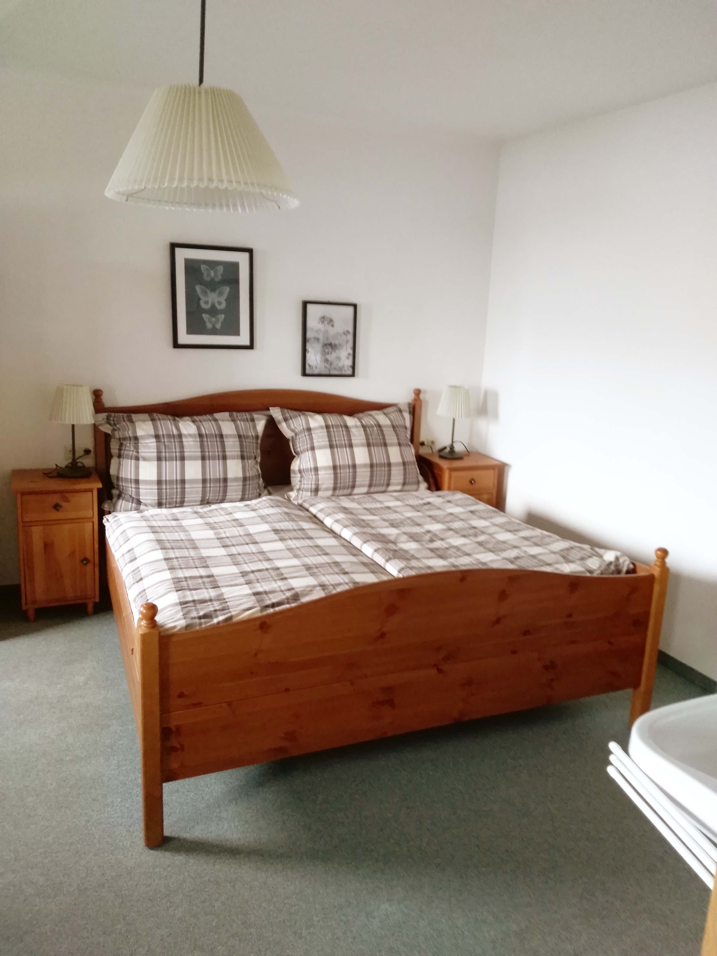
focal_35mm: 26
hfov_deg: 53.1
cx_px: 358
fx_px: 718
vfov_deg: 67.3
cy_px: 478
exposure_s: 1/30
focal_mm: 3.54
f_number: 2
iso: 466
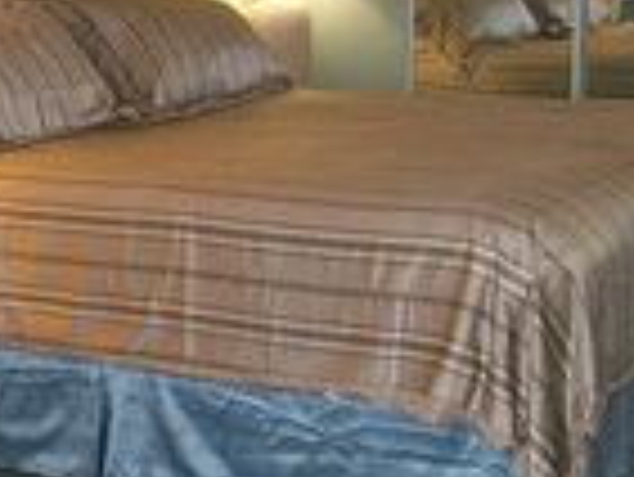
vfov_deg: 15.7
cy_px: 351
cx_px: -36
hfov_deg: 20.1
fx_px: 1723
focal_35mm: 94
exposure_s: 1/64
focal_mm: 6
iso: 140
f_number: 2.7
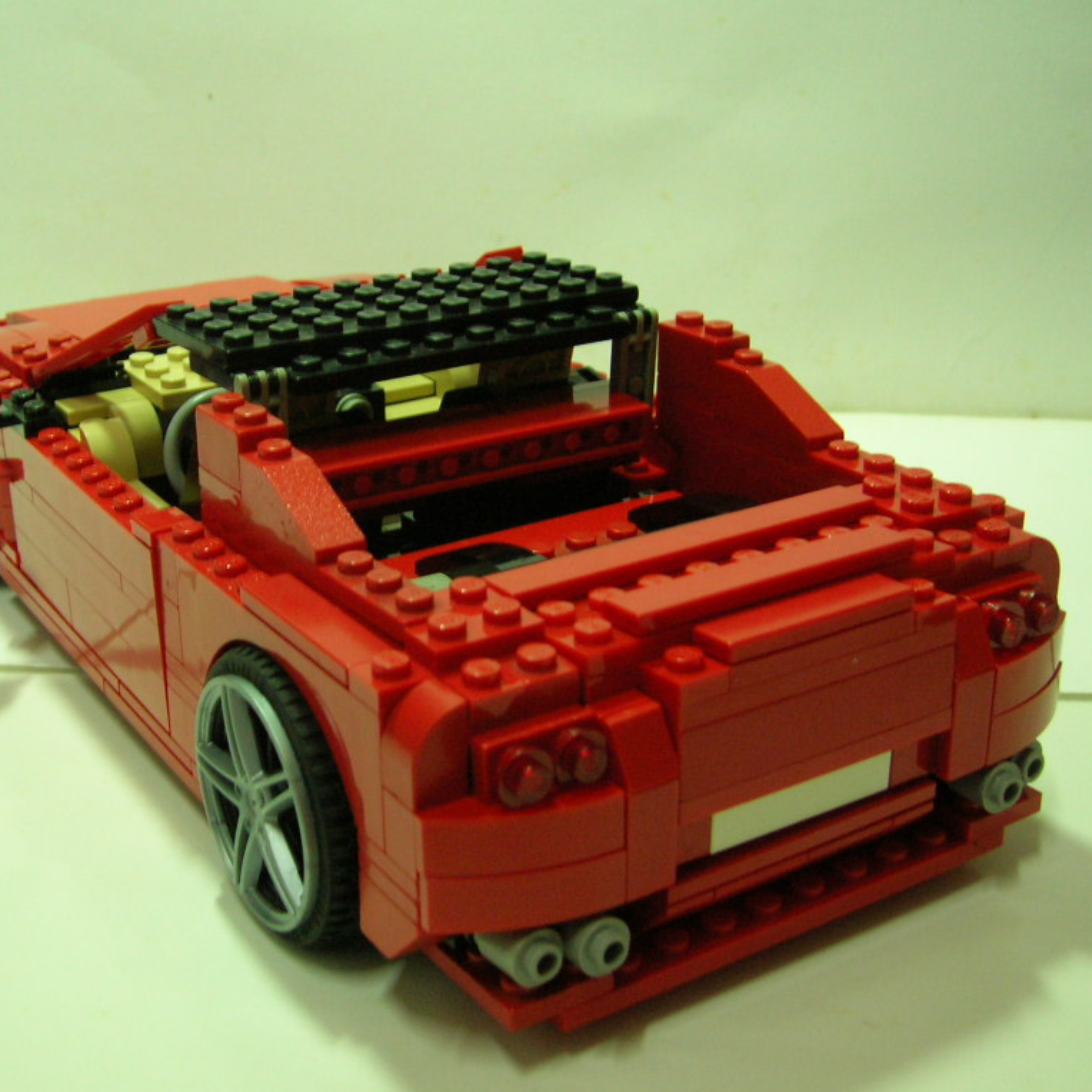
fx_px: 1606
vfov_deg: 37.6
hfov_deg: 37.4
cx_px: 427
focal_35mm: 45
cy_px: 546
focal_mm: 6.4
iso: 130
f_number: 3
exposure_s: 1/4.3
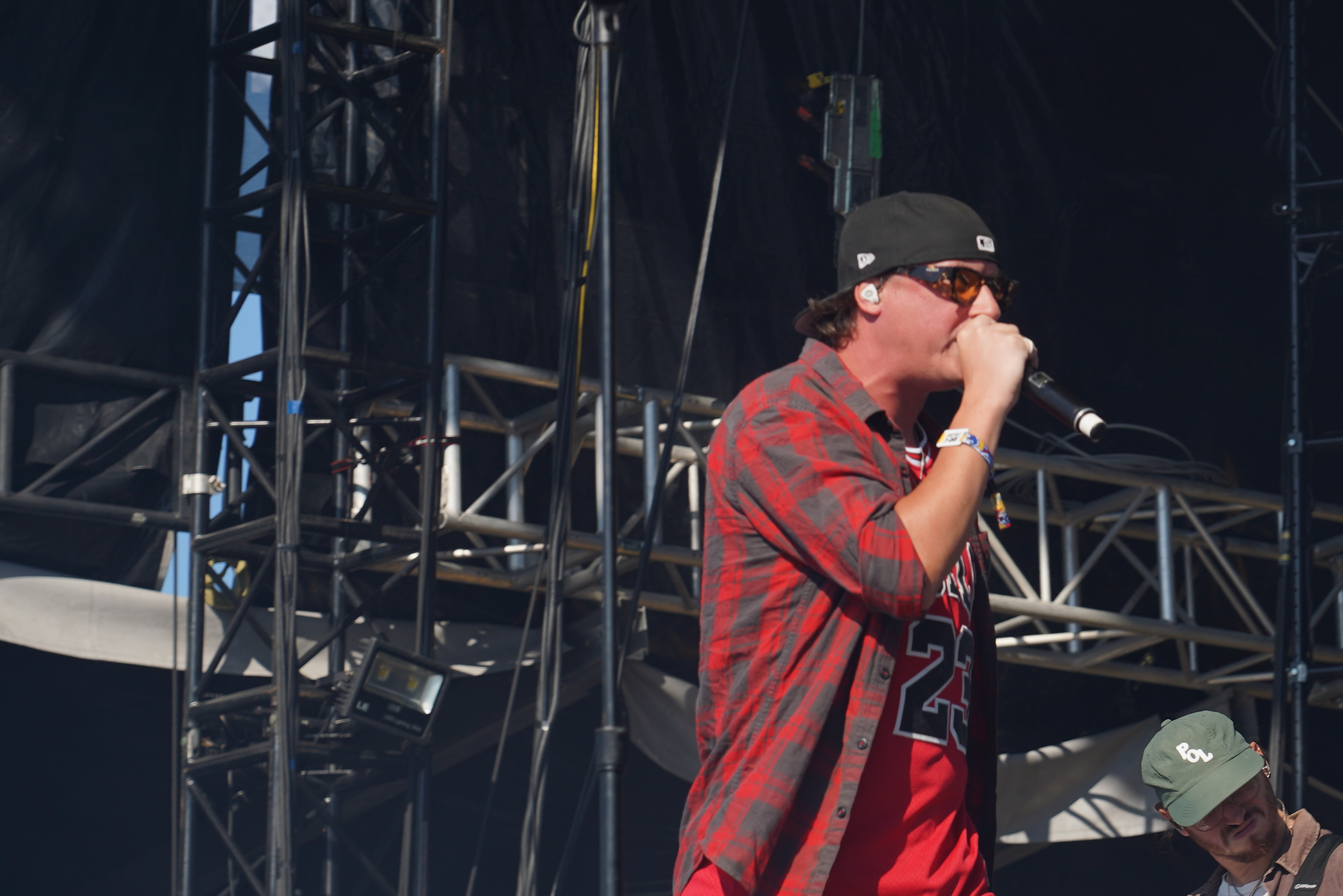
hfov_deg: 12.0
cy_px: 367
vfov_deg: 8.1
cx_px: 1052
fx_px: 6342
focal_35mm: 170
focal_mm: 105
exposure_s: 1/400
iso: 100
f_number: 7.1
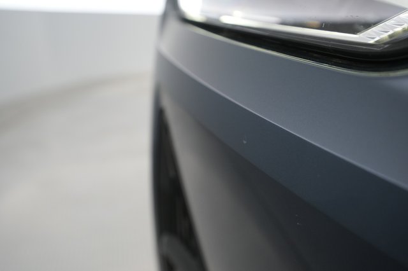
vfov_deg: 46.4
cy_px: 136
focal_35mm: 28
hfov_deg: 65.5
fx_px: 317
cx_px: 204
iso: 2000
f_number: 4.5
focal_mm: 28
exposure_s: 1/100
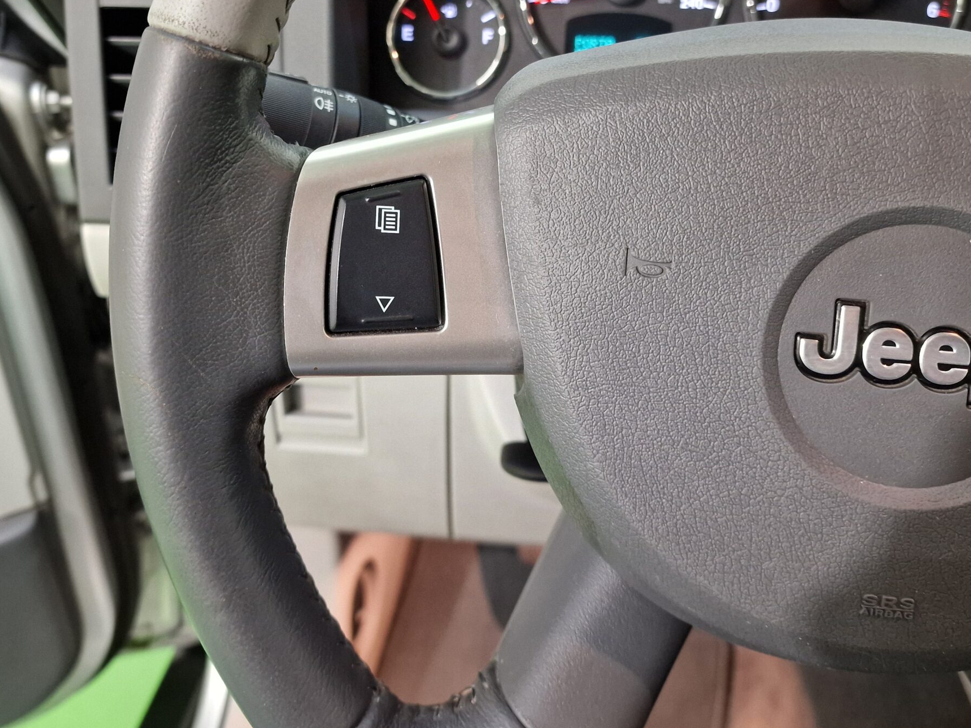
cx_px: 469
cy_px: 248
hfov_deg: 55.3
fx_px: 926
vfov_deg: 42.4
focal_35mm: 33
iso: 400
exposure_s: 1/50
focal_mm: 6.4
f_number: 1.8
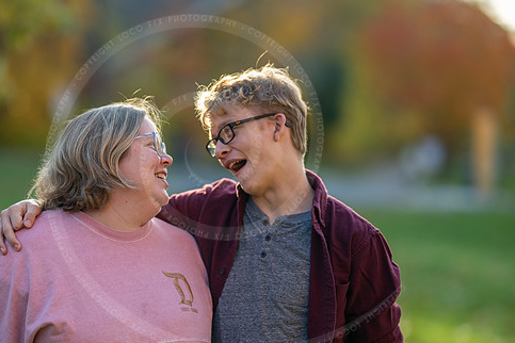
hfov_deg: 20.0
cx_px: 229
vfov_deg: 13.4
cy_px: 182
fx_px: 1459
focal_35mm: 102
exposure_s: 1/800
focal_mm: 85
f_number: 1.2
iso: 80
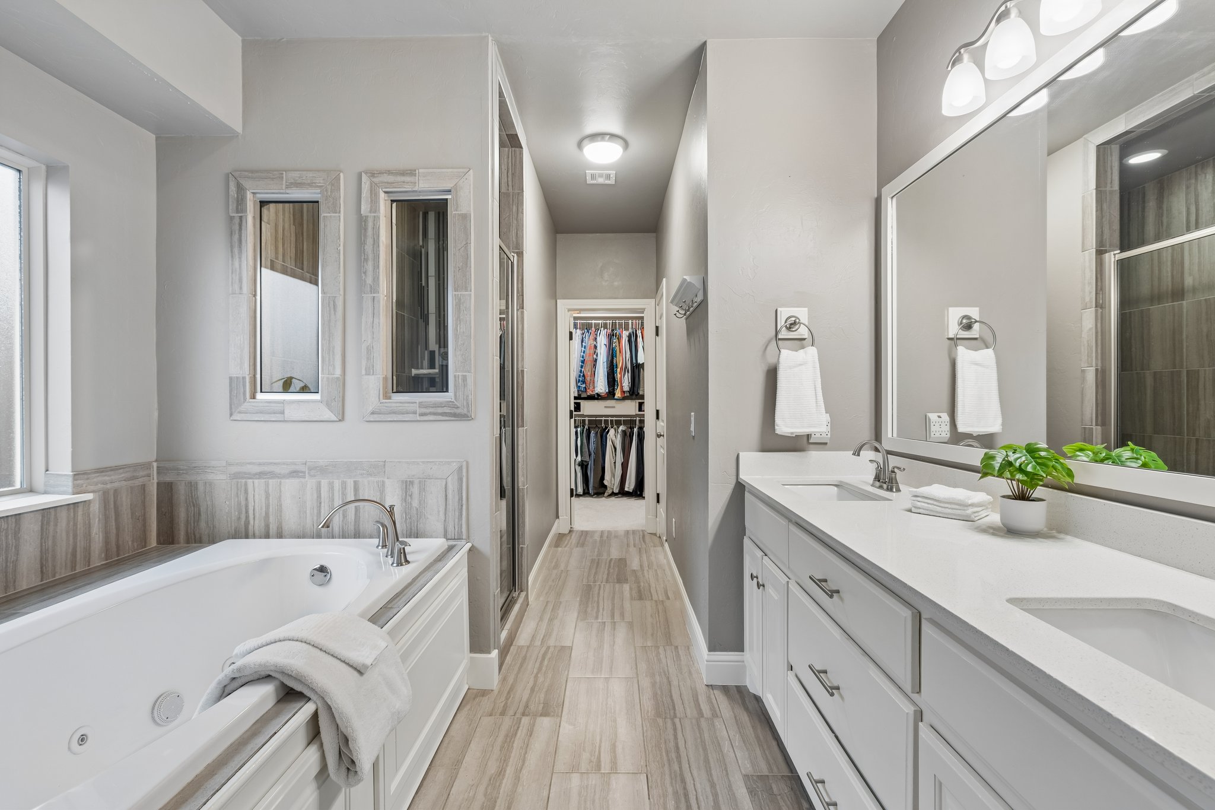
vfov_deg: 73.7
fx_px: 540
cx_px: 608
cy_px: 405
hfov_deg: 96.7
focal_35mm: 16
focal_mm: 16
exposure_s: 1/4
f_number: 8
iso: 200
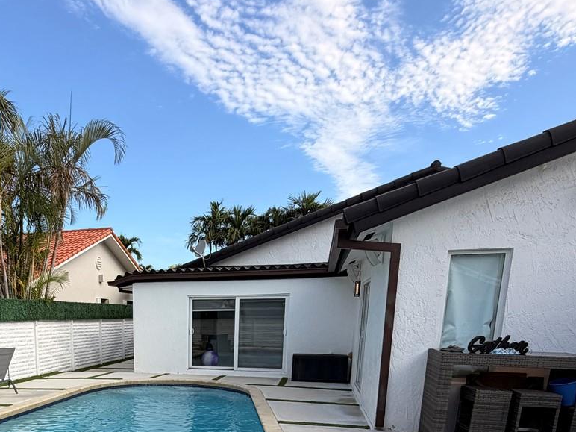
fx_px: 483
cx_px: 162
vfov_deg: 42.5
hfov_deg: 59.2
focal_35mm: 29
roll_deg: +1.5
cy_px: 419
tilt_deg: -11.5
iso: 40
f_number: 2.2
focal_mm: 2.22
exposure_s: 1/770
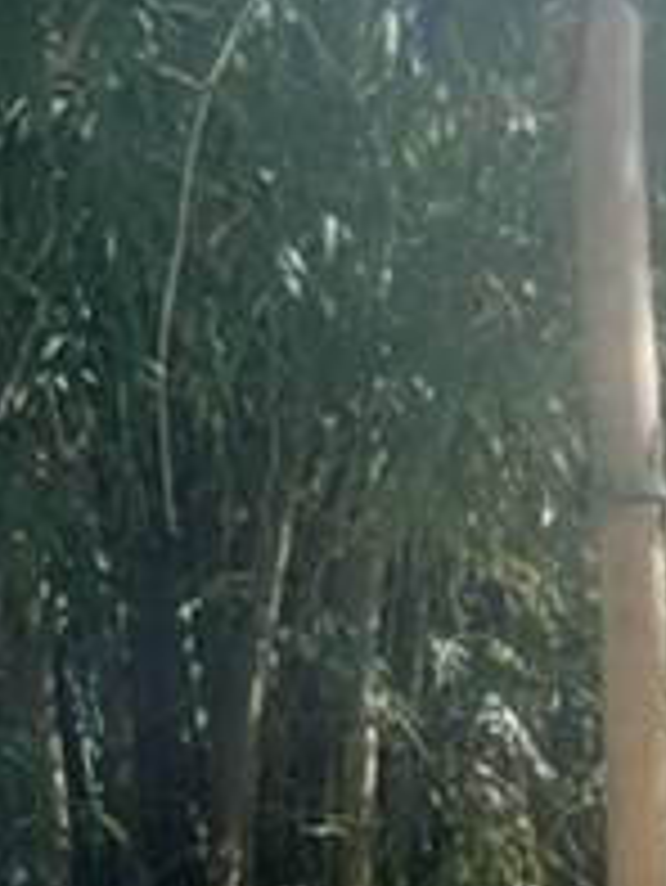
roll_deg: +0.3
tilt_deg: -0.4
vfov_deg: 35.4
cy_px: 1016
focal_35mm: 44
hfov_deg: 30.7
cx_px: 652
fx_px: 1128
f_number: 1.8
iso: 32
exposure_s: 1/382
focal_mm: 1.57
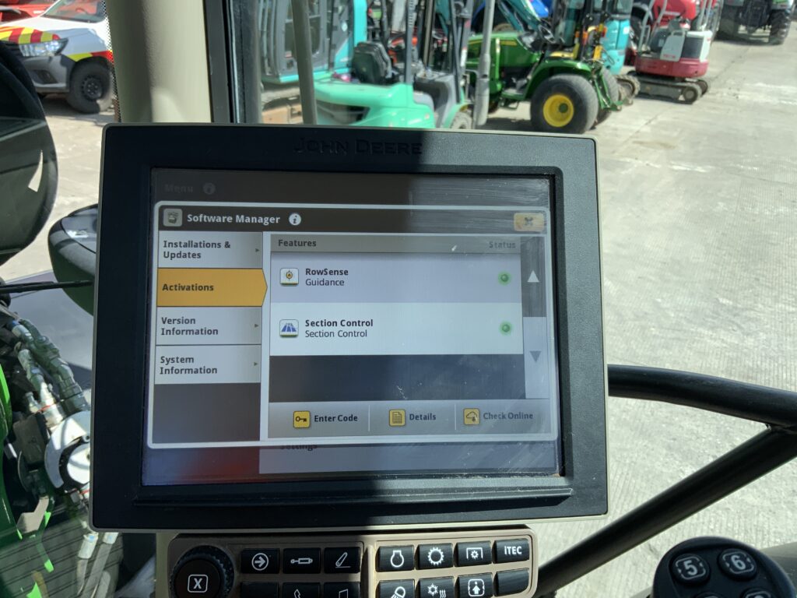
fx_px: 668
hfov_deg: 61.7
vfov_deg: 48.2
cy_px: 299
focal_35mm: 29
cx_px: 398
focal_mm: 3
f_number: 1.8
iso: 16
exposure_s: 1/620
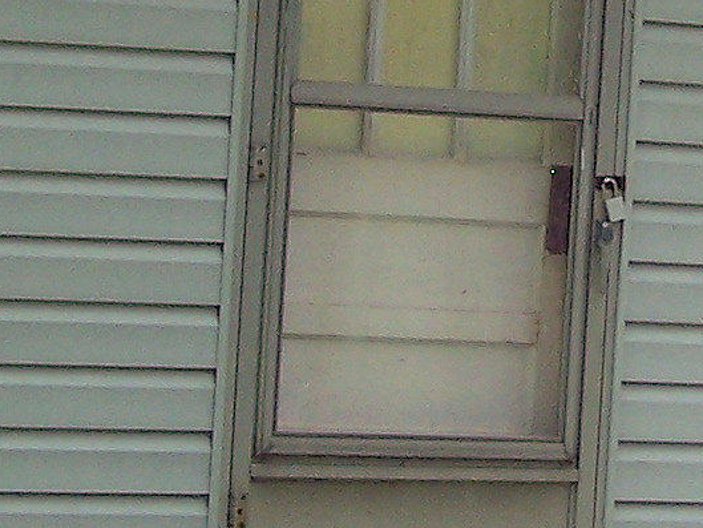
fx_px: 3758
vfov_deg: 8.0
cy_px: 39
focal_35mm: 185
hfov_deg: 10.5
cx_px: 877
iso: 80
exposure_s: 1/100
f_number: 2.8
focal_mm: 6.3
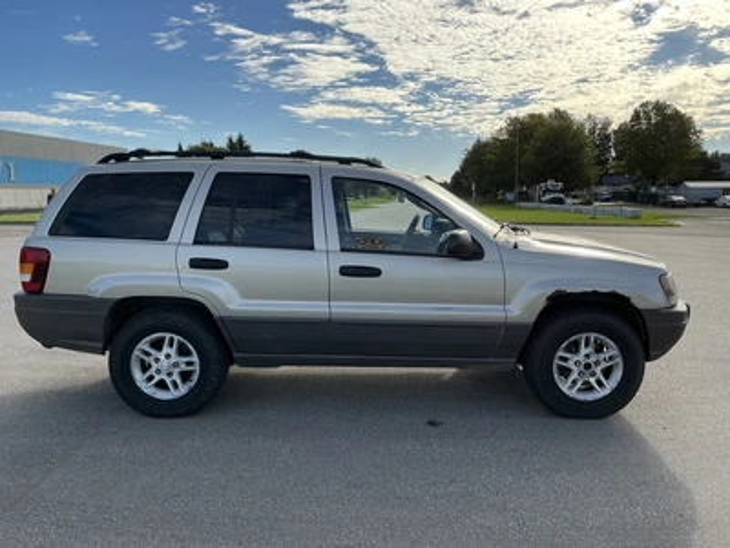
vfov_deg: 49.7
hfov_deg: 63.4
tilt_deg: -5.0
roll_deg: -0.4
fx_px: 590
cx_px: 365
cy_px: 274
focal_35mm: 28
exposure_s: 1/1786
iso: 25
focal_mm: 3
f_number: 1.8
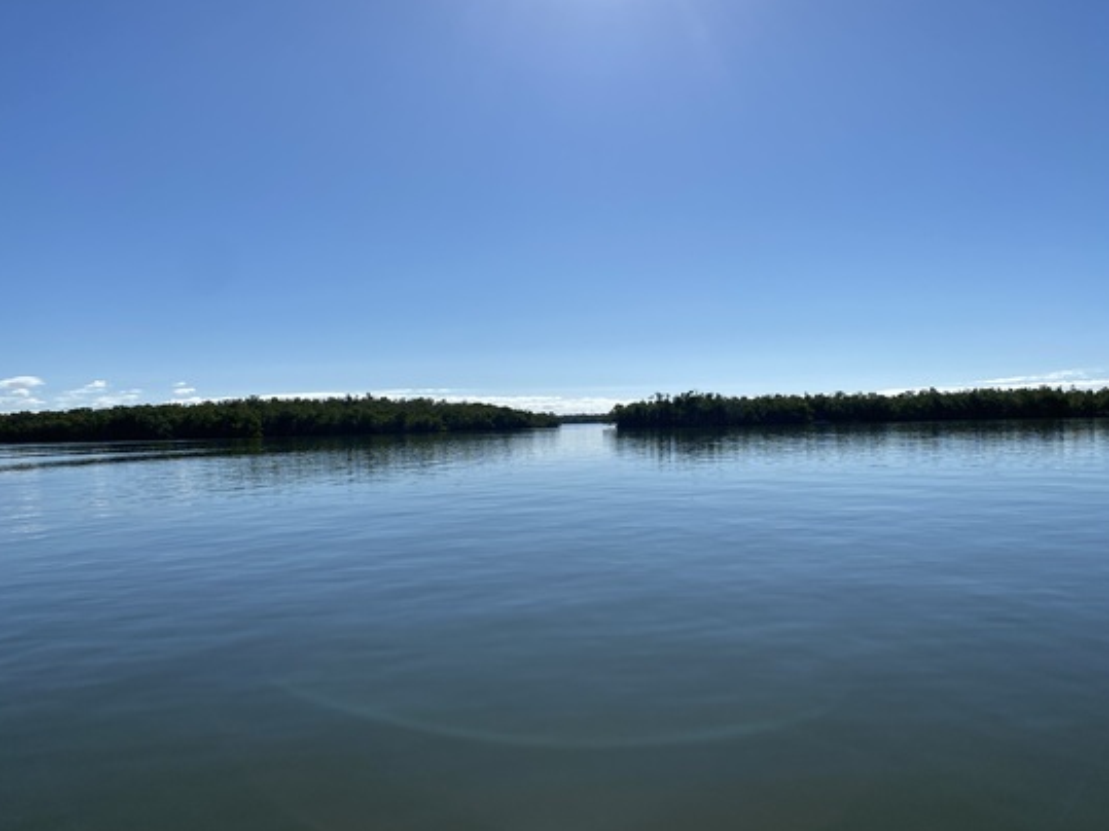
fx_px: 865
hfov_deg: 65.3
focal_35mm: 27
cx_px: 562
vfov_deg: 51.3
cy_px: 411
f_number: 1.8
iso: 32
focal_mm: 4.25
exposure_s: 1/6757
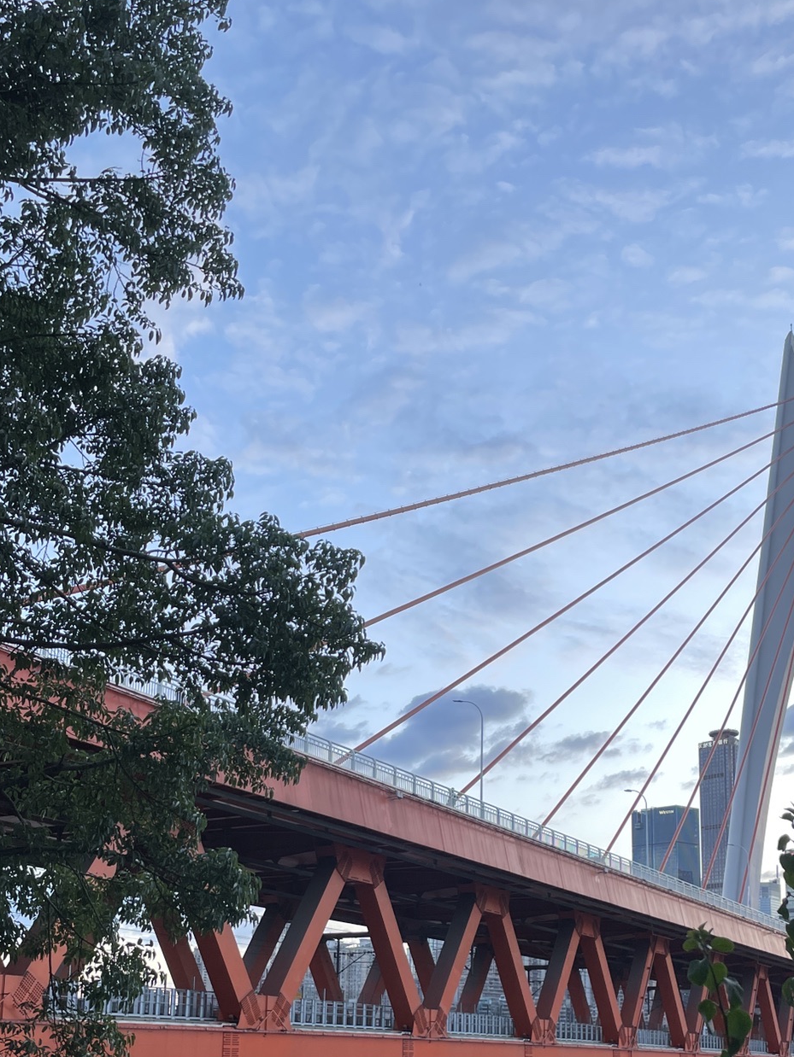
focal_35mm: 42
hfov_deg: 34.4
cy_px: 829
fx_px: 1284
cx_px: 398
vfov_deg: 43.0
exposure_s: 1/335
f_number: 1.6
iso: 32
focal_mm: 4.2
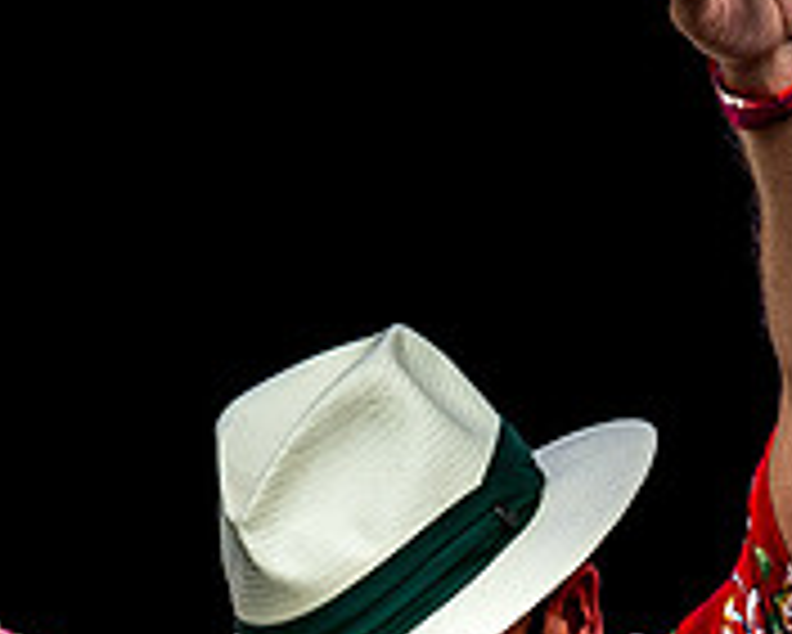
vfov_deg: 3.0
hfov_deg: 3.8
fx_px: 11914
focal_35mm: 508
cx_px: 421
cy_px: 495
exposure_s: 1/800
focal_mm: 150
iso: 400
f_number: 5.6
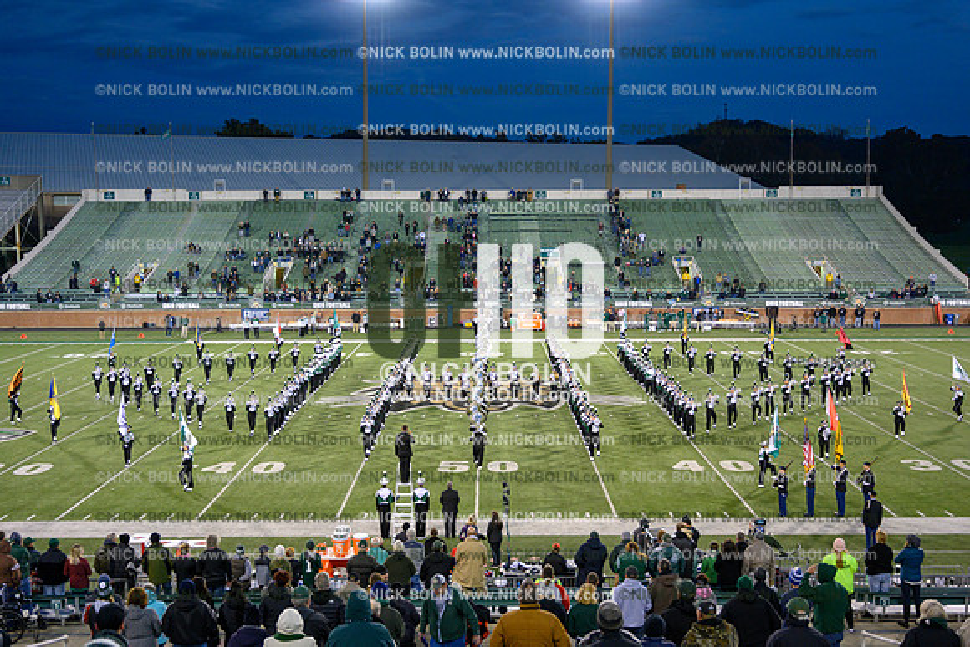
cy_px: 324
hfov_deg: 49.5
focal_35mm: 39
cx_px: 485
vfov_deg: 34.2
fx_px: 1051
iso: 2000
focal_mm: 39
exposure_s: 1/320
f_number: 4
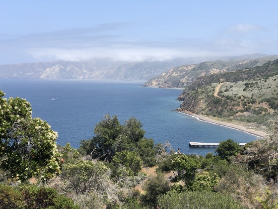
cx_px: 139
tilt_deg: -4.3
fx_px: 458
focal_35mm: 57
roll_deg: -1.3
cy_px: 104
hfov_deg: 33.8
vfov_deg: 25.7
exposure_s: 1/666
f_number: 2.8
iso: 20
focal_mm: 6.6
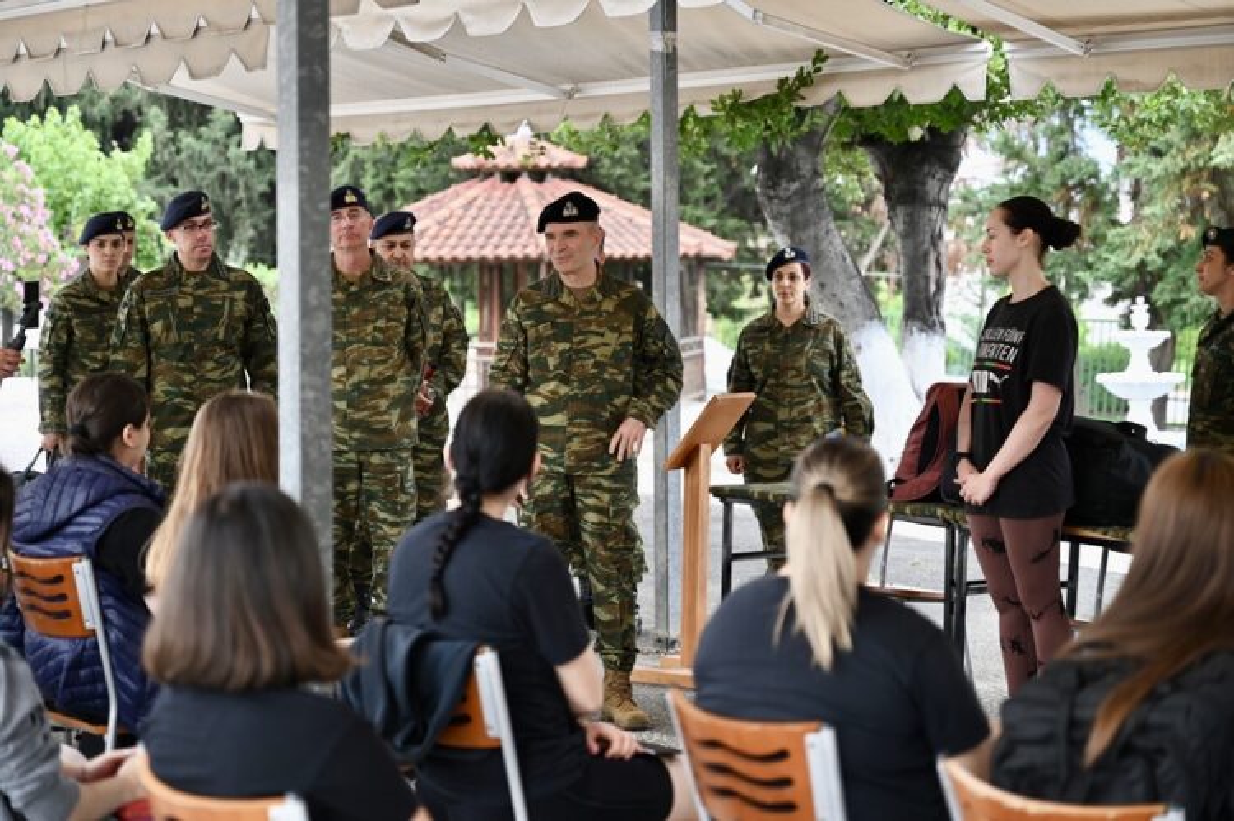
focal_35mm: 70
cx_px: 617
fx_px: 2398
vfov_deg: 19.4
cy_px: 410
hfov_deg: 28.9
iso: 250
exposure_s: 1/160
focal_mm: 70
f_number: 2.8
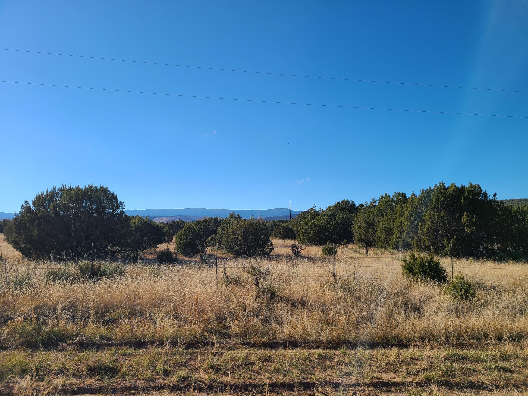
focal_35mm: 26
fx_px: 397
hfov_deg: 67.3
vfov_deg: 53.1
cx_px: 264
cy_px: 198
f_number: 1.8
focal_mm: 5.4
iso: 40
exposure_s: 1/2391
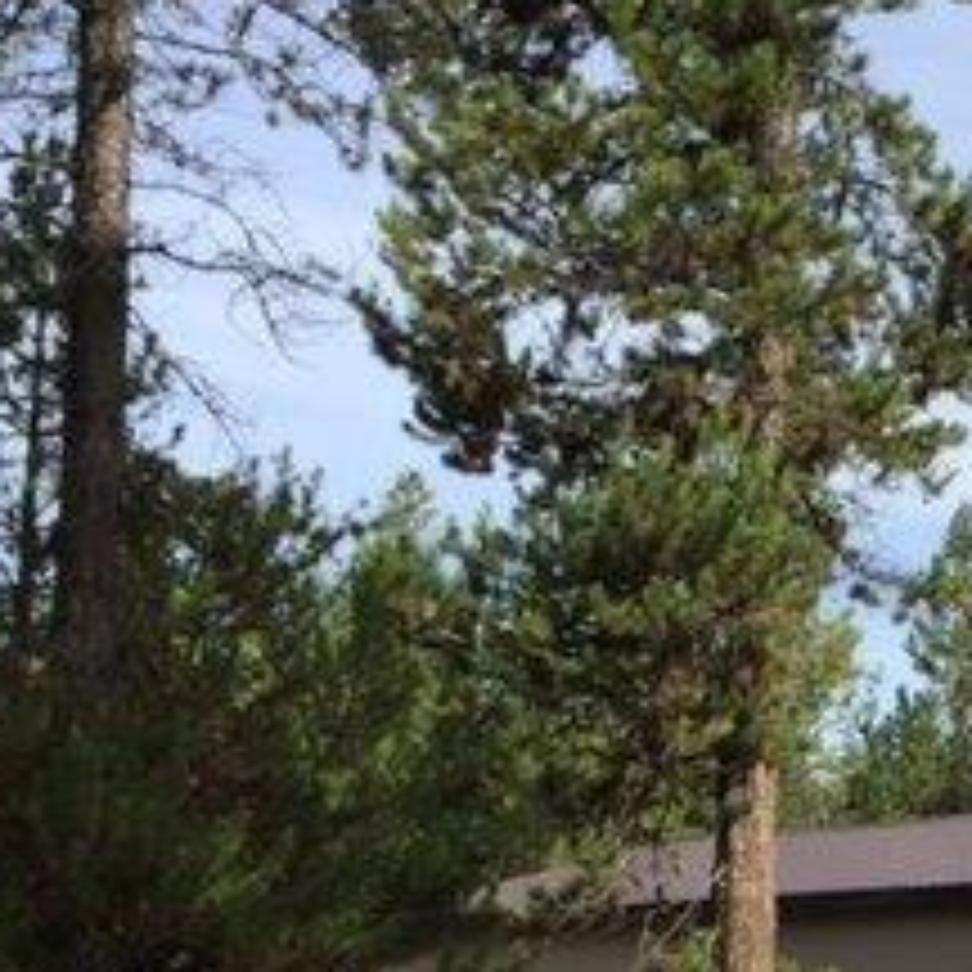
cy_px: 927
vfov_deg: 22.1
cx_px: 1156
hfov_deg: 21.2
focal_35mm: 76
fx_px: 2414
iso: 32
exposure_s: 1/1464
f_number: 2.2
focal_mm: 4.15
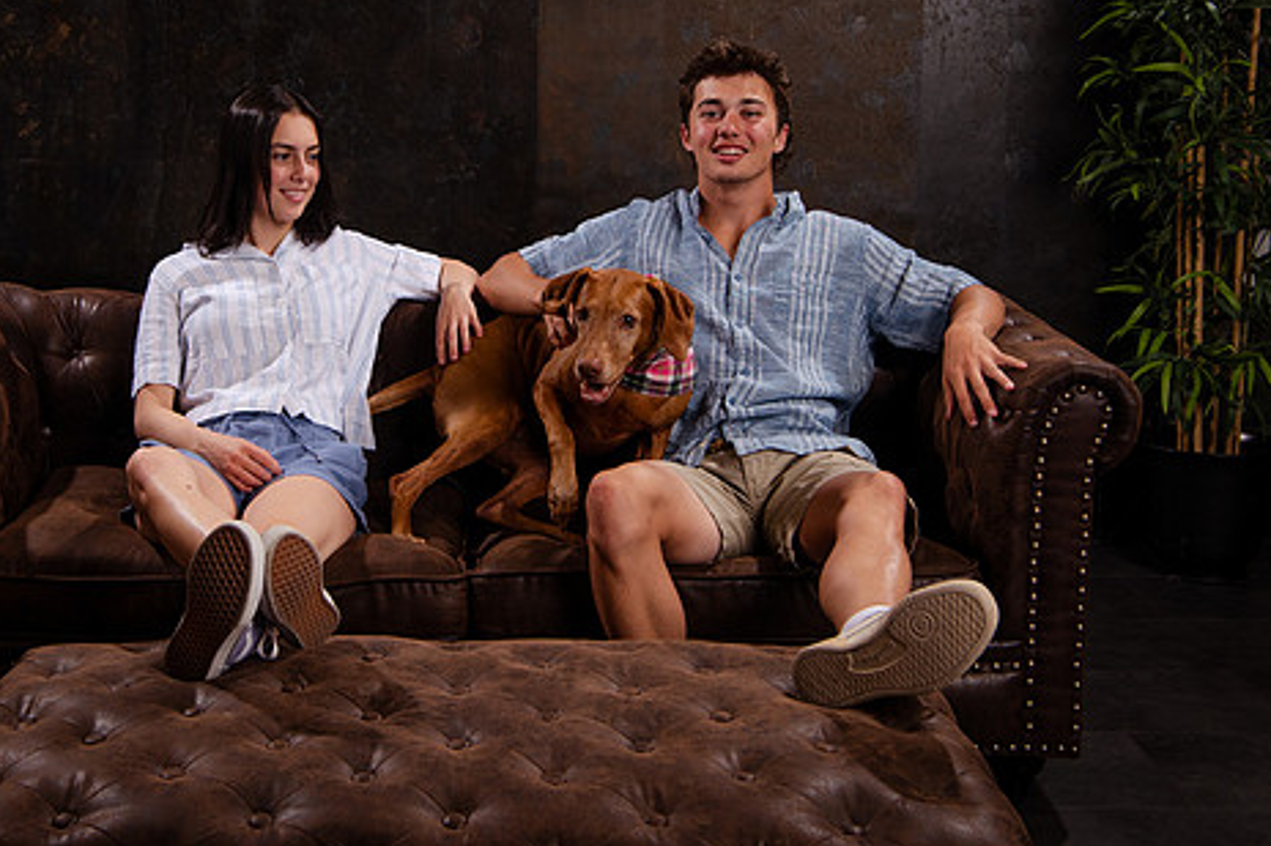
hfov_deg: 36.0
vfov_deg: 24.5
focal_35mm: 55
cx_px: 464
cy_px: 281
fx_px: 1941
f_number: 8
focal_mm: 36
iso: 1000
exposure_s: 1/160
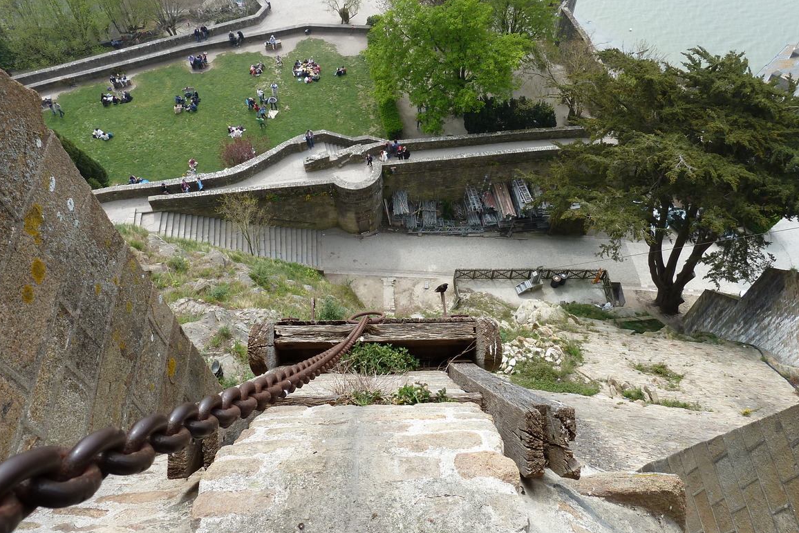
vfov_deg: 47.8
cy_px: 231
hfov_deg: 67.4
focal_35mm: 27
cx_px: 386
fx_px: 599
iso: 80
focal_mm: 4.1
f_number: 4
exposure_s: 1/250
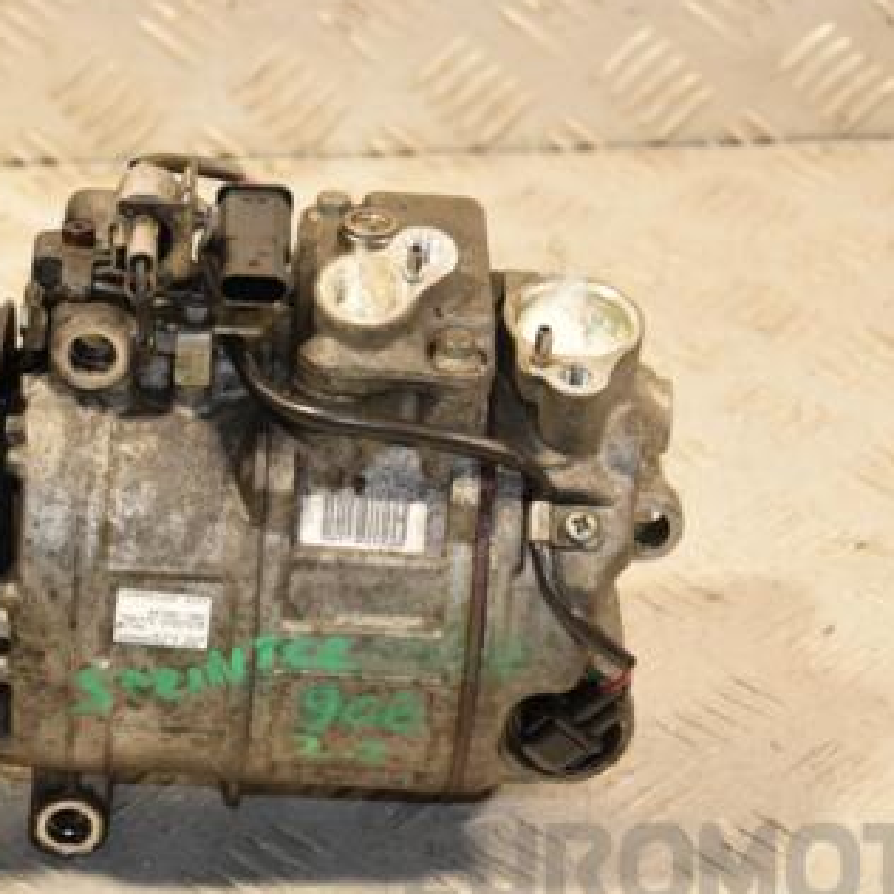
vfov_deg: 13.8
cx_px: 351
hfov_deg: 13.8
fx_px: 3682
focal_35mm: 126
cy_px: 489
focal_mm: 52
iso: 800
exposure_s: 1/200
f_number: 5.6
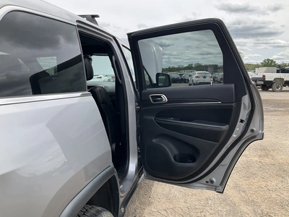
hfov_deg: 61.7
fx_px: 242
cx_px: 144
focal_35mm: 29
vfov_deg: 48.2
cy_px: 108
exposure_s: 1/978
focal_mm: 3
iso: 25
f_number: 1.8
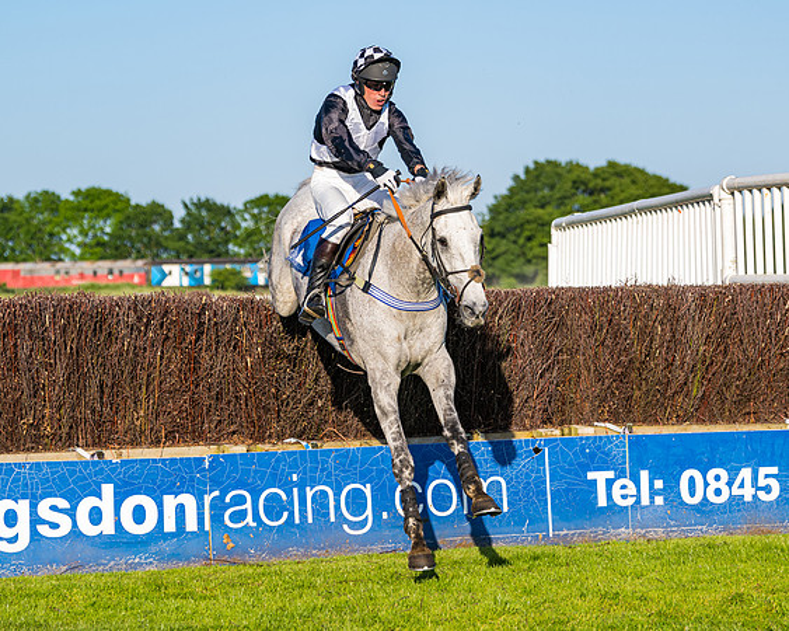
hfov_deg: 12.4
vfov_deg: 10.0
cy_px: 299
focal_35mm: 155
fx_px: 3620
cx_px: 399
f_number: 4
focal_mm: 98
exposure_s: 1/1250
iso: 200
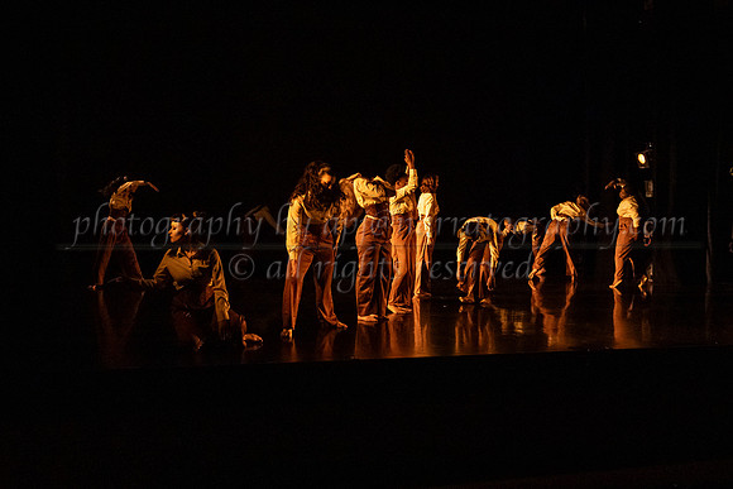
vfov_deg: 32.7
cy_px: 222
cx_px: 386
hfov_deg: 47.4
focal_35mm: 41
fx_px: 834
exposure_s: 1/320
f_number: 3.5
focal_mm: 33
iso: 4000
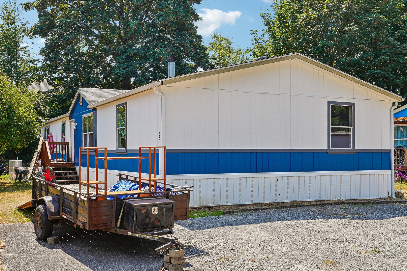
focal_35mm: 42
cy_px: 136
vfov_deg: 31.9
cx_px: 204
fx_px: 475
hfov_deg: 46.4
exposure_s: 1/125
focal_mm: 28
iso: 125
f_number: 8
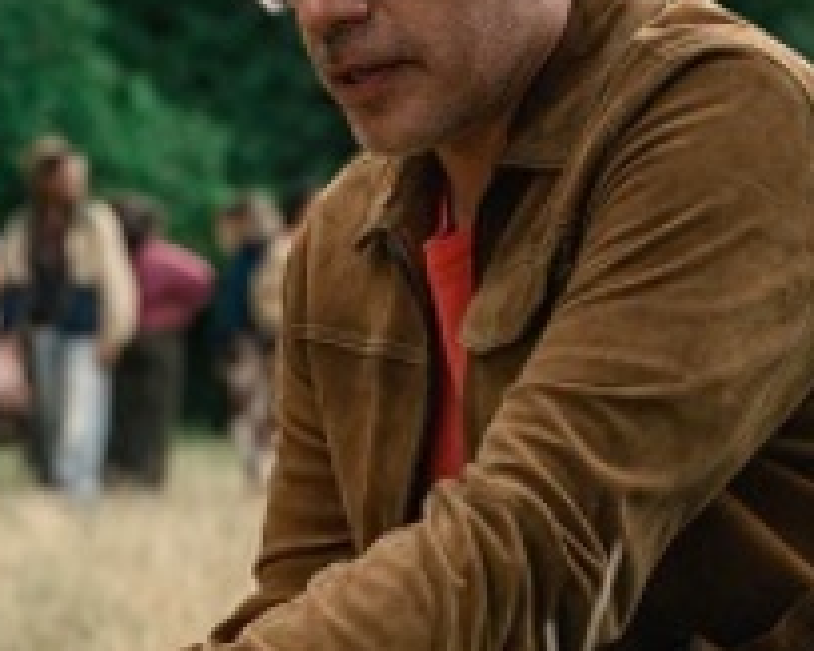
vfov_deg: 8.3
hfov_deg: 10.4
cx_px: -12
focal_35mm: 185
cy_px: 363
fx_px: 4455
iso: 250
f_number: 4.5
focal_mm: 67
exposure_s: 1/1000
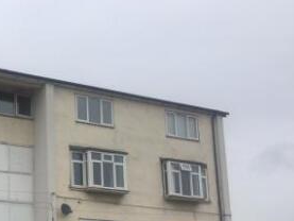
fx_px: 518
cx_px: -2
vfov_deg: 23.3
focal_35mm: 61
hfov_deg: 29.5
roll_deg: -0.5
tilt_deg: +10.7
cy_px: 207
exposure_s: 1/1364
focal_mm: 4.15
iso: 32
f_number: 2.2
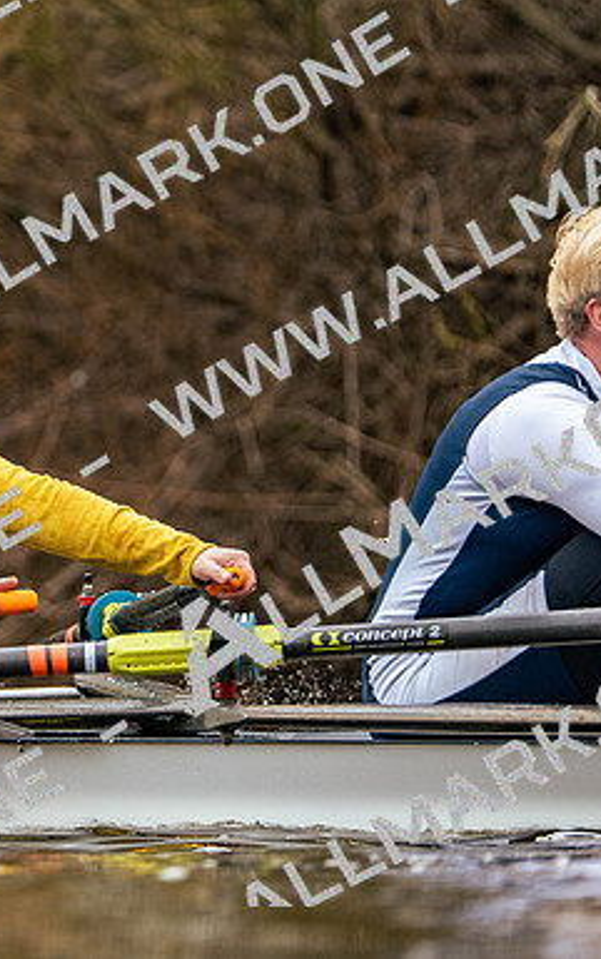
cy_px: 480
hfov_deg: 1.8
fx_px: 19345
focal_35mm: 739
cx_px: -32
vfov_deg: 2.8
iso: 2000
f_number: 6.3
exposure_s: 1/2000
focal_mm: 481
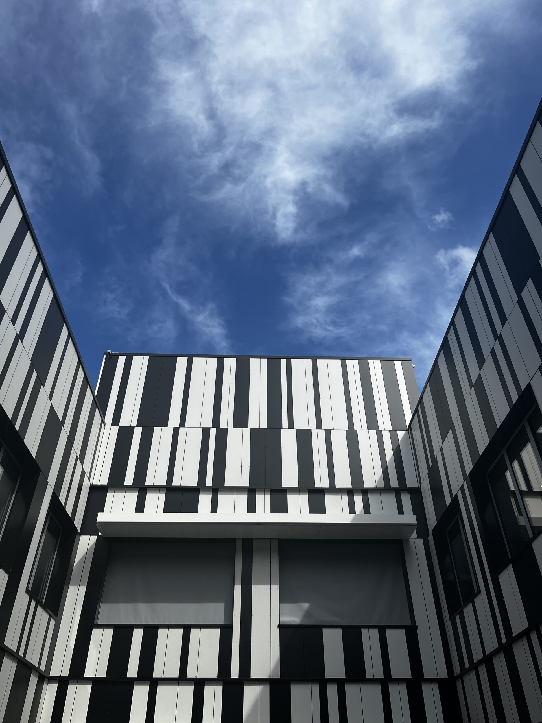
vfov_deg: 67.3
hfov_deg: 53.1
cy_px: 362
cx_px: 271
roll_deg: +0.8
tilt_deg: +39.3
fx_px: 543
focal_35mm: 26
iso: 50
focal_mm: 5.1
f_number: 1.6
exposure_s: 1/4149
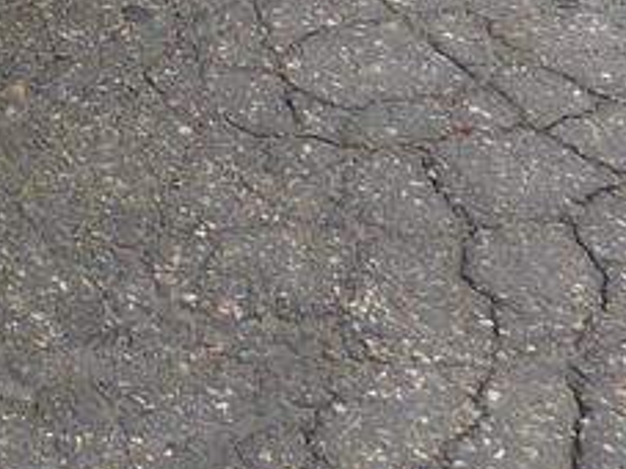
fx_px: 2549
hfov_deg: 12.6
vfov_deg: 9.4
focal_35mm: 141
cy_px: -640
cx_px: -543
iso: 80
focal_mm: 4.1
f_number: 4
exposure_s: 1/250
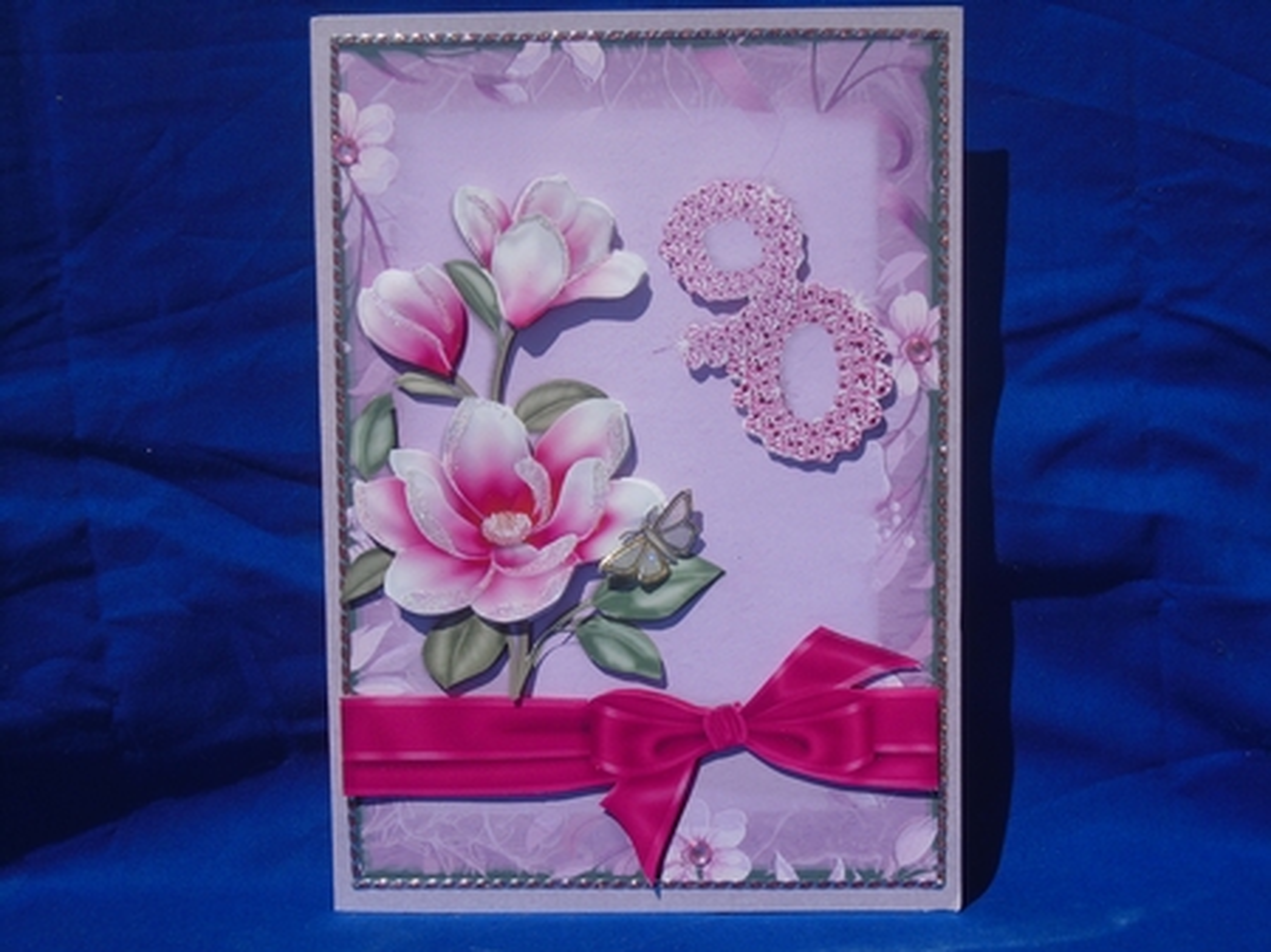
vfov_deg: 21.6
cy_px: 476
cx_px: 636
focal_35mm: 68
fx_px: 2495
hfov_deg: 28.6
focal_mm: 12
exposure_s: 1/200
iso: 100
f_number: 13.8
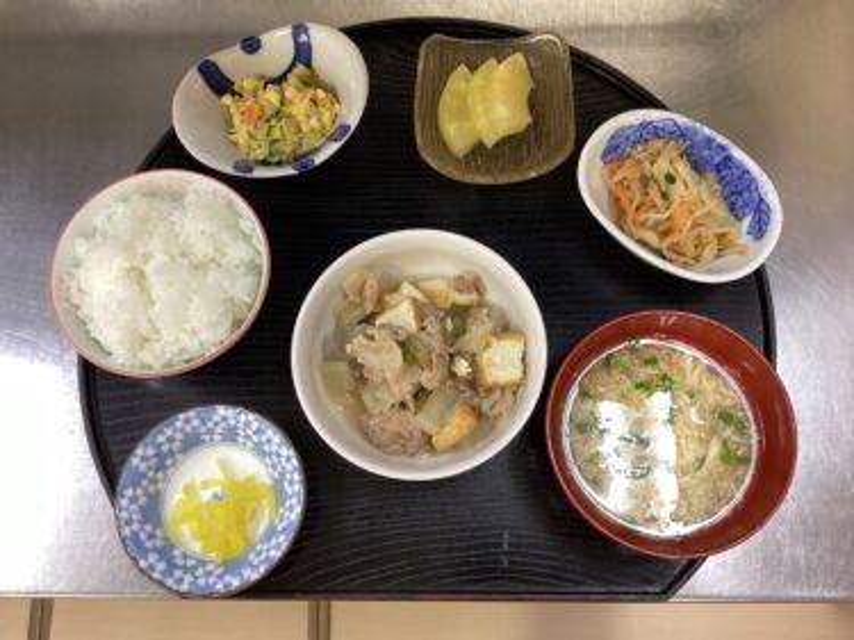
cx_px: 427
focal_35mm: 31
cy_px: 320
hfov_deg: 58.4
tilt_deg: -74.7
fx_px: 765
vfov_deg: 45.4
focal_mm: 3.3
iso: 160
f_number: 2.4
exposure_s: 1/60
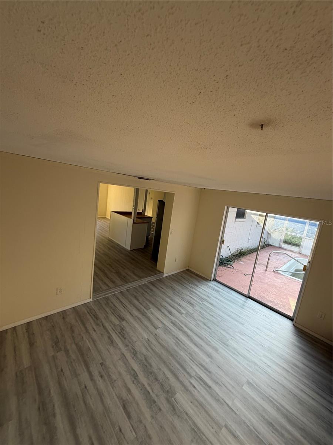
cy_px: 222
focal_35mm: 14
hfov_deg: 85.7
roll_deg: -6.6
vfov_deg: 102.1
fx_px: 180
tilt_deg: -9.4
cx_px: 166
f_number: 2.2
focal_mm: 2.22
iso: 160
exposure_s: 1/121
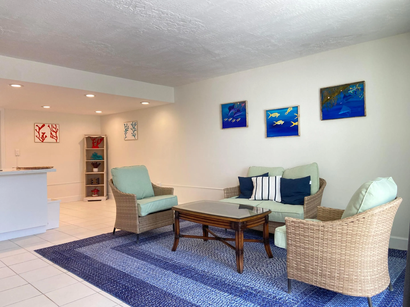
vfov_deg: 53.1
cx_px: 205
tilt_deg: -0.1
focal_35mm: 26
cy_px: 154
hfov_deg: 67.3
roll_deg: +1.6
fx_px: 308
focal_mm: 4.25
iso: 100
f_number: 1.8
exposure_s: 1/120
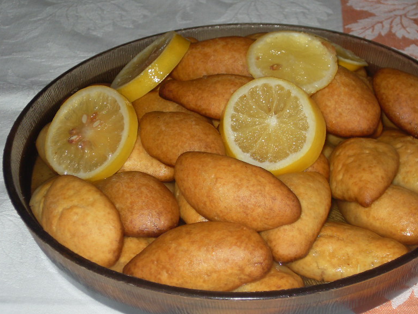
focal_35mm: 83
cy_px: 198
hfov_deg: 23.5
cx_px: 244
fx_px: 1002
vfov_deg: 17.8
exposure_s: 1/60
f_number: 3.7
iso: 100
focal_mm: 10.1
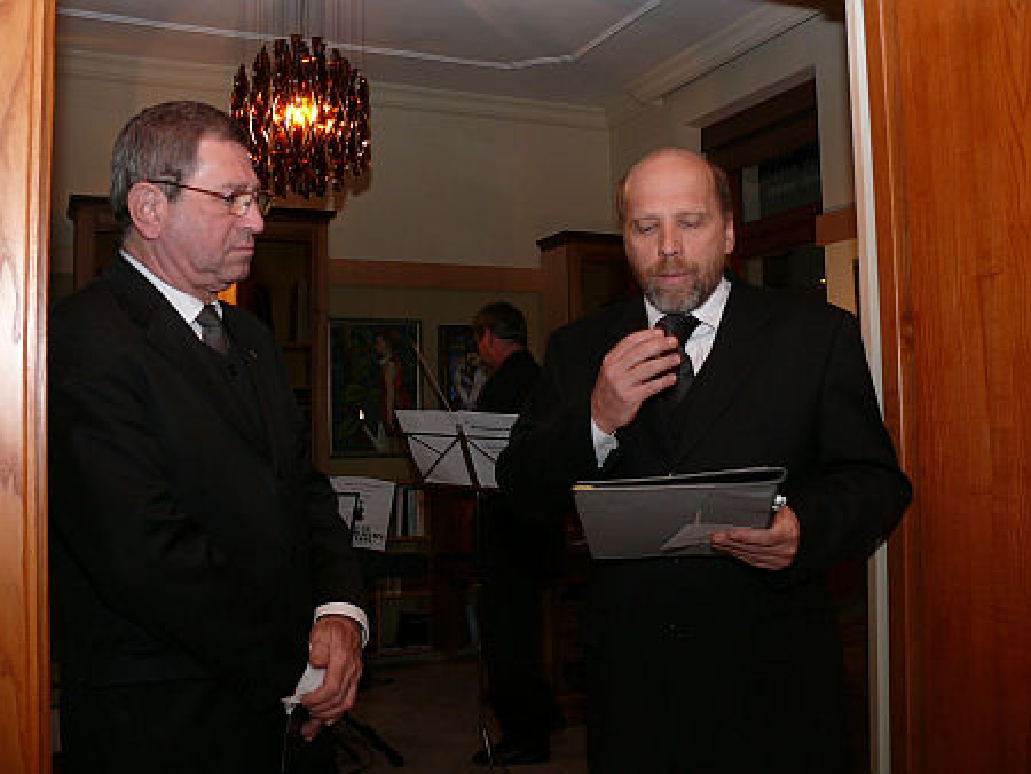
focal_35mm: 35
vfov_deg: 40.7
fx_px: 1043
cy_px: 387
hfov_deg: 52.6
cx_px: 516
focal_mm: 7.4
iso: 100
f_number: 4
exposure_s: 1/30
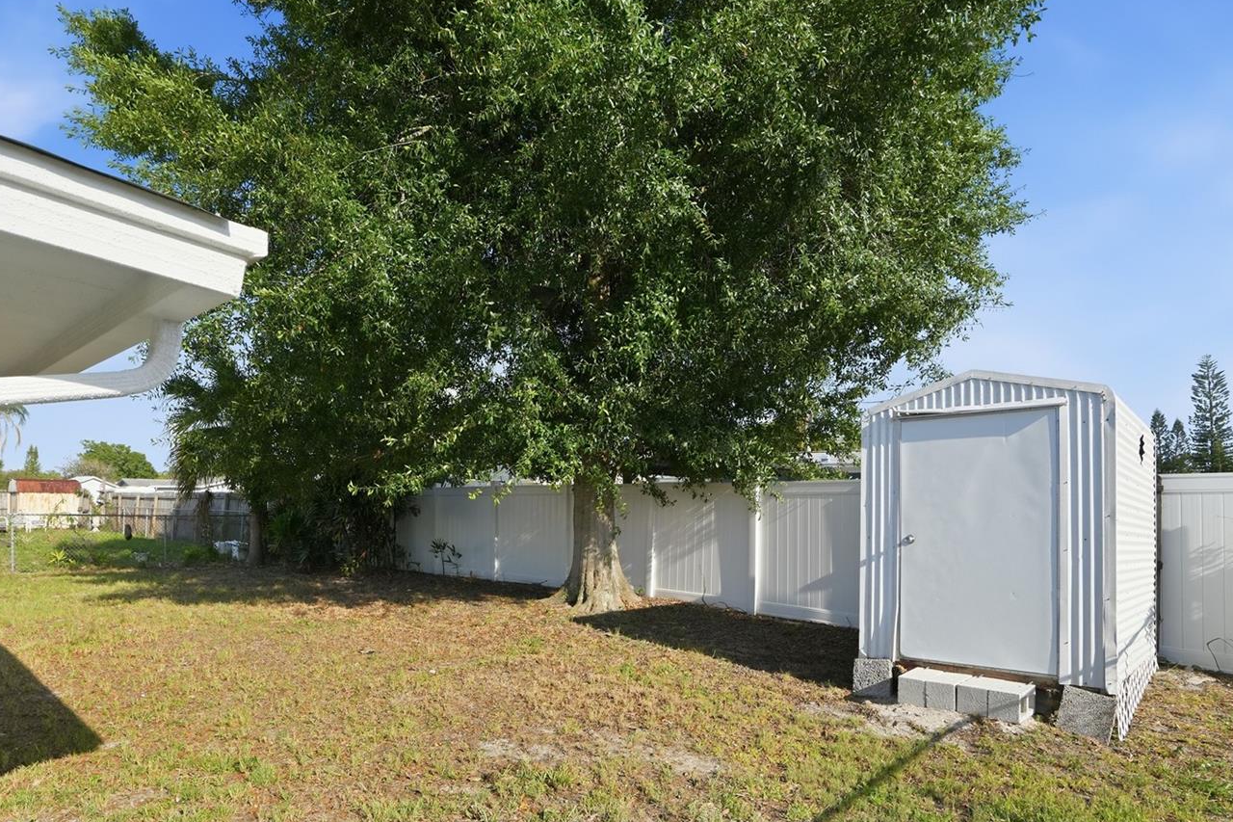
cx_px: 593
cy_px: 490
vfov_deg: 61.4
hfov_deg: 83.9
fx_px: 685
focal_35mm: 20
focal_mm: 16
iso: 800
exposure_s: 1/1000
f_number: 7.1
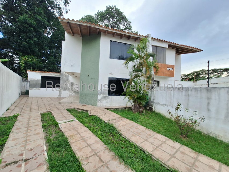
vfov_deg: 89.9
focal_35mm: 13
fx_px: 86
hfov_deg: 106.2
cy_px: 86
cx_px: 114
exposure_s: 1/1011
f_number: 2.2
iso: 40
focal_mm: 1.74
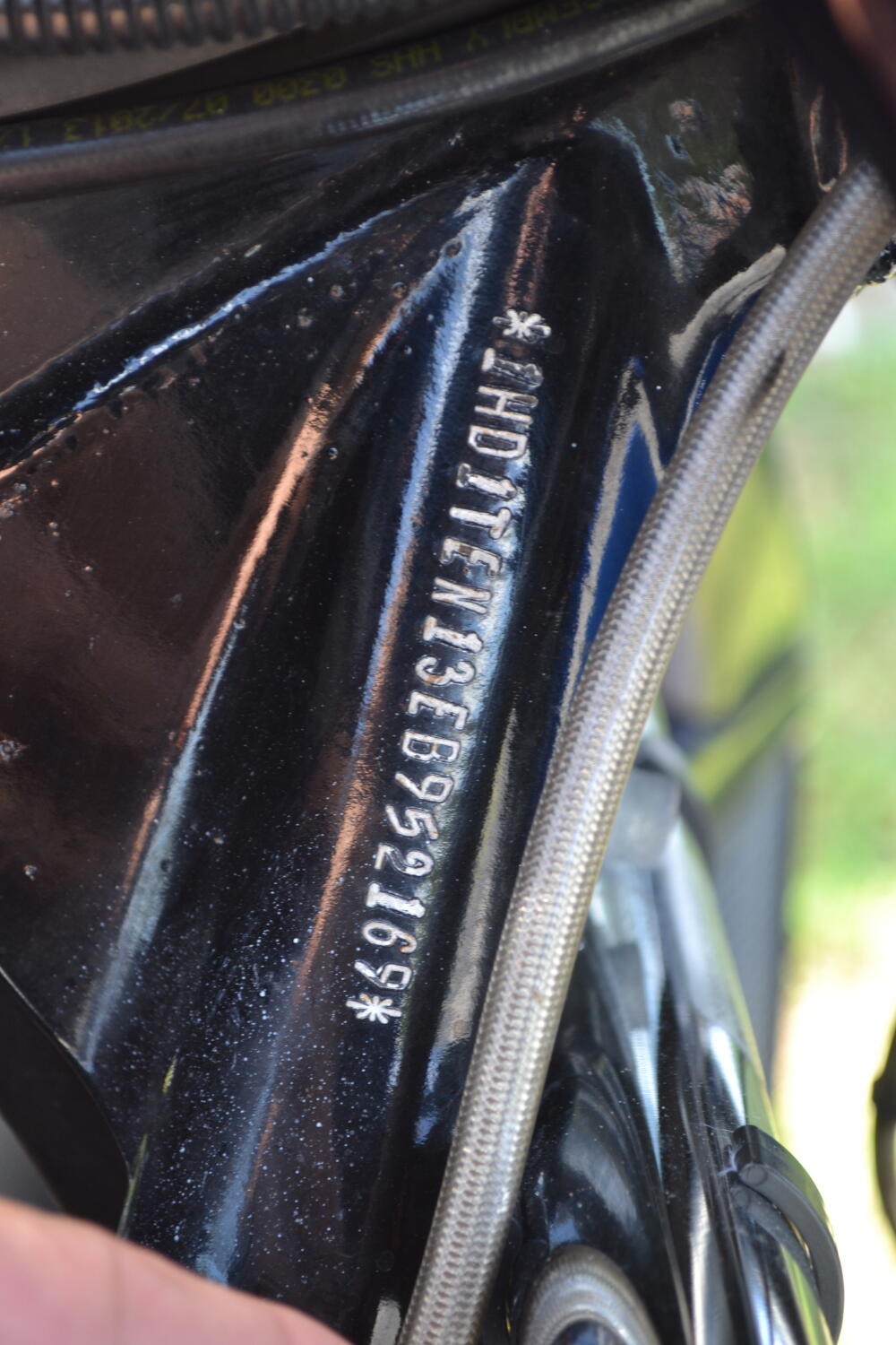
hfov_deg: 16.6
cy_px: 672
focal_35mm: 82
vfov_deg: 24.6
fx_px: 3080
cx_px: 448
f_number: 5.6
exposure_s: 1/60
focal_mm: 55
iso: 400
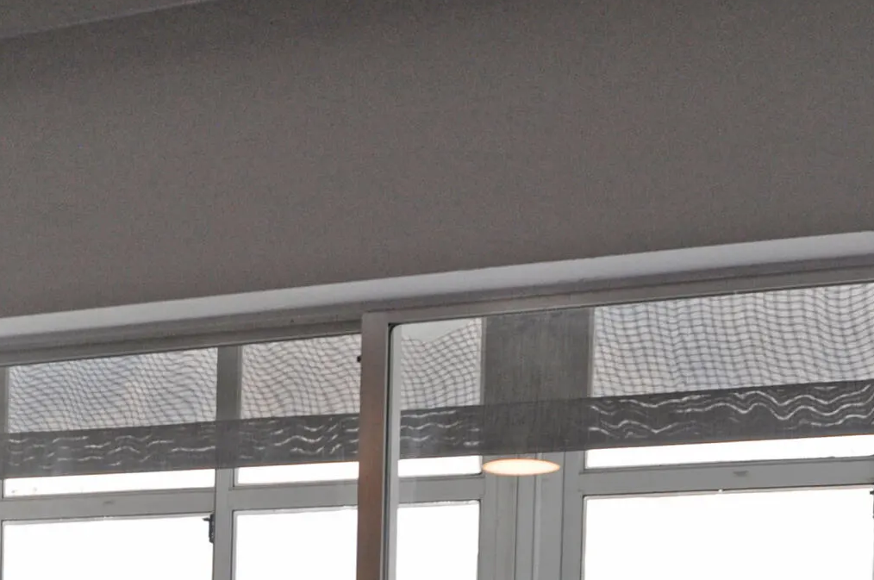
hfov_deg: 27.5
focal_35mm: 71
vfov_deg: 17.5
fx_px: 1721
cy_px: 828
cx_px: 101
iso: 400
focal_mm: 16
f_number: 5.6
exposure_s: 1/125
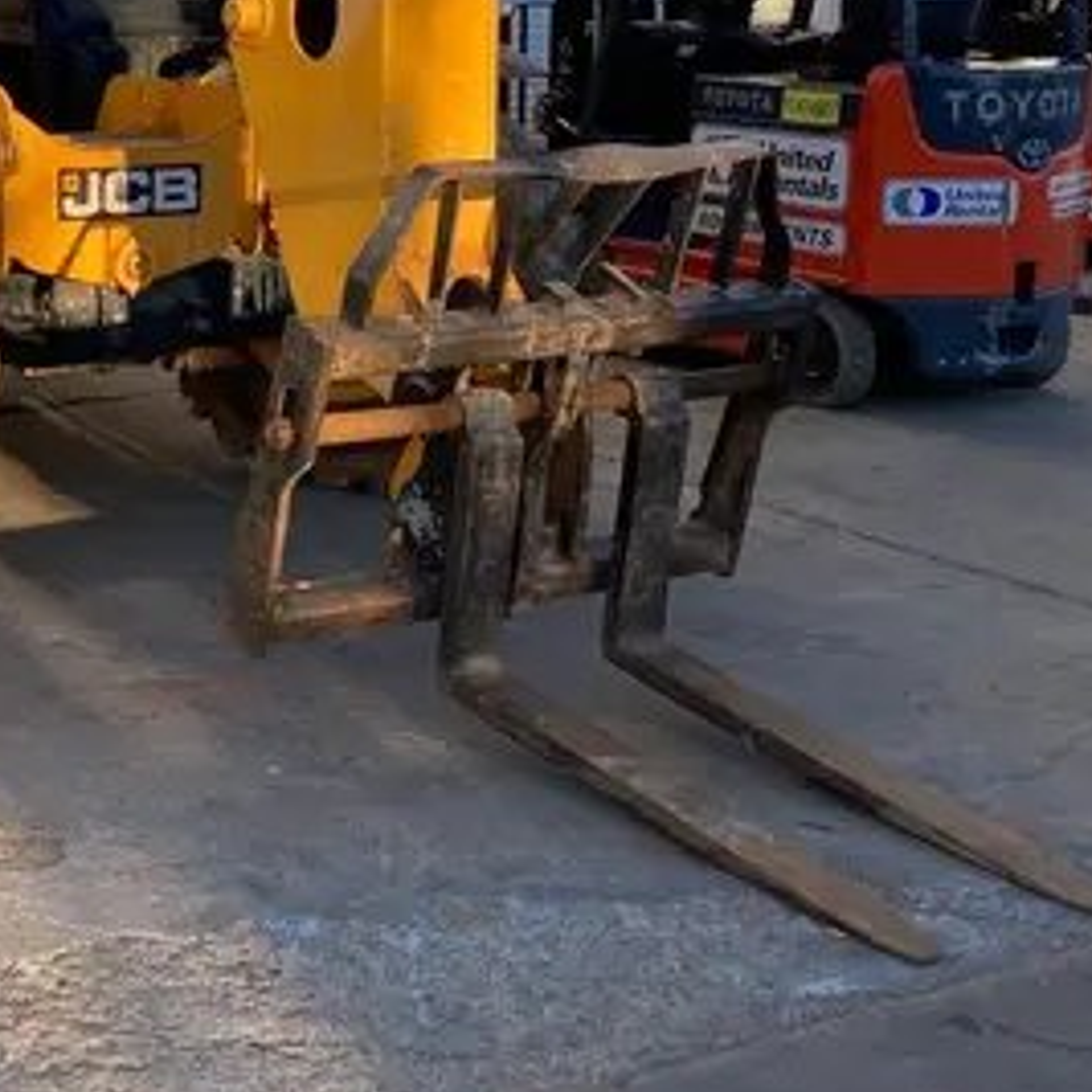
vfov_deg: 25.2
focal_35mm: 68
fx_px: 2427
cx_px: 98
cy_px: 358
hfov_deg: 24.6
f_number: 1.8
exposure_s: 1/991
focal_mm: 3.99
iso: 20
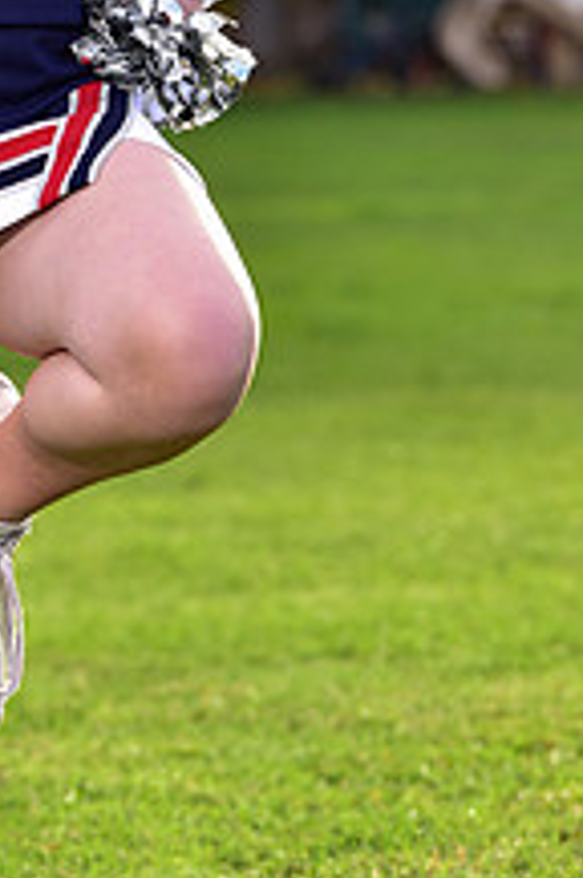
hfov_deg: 4.6
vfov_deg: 6.8
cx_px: -91
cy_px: -287
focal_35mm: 300
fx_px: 7310
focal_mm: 112
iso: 160
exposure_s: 1/250
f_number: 4.5
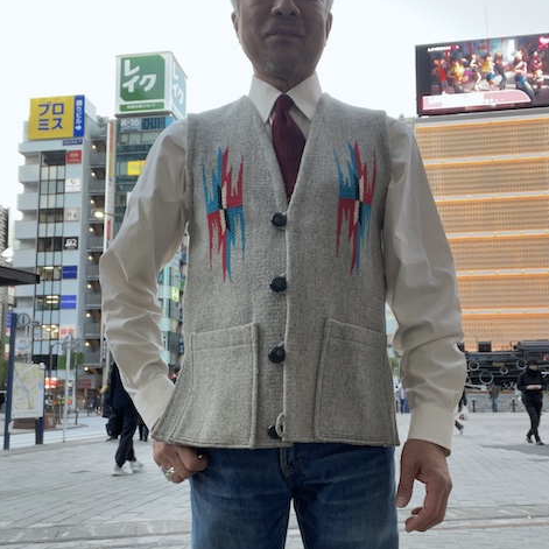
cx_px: 277
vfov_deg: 45.9
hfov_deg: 46.0
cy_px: 314
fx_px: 646
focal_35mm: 36
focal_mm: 2.71
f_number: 2.2
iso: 64
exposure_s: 1/50
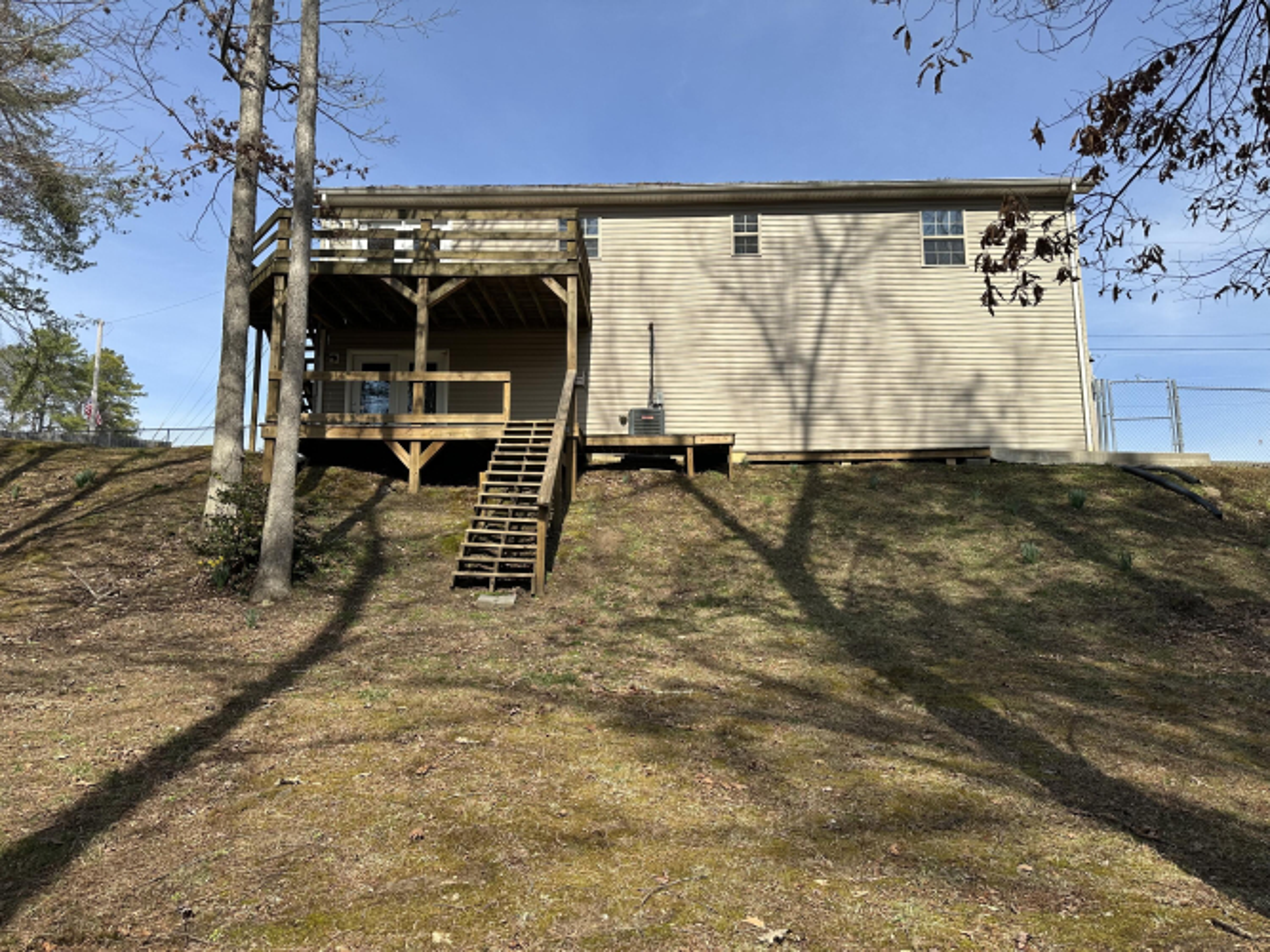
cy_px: 476
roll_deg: +0.2
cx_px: 635
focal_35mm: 24
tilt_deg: +9.3
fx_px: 880
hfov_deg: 71.6
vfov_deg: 56.8
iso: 80
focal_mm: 6.86
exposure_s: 1/3155
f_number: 1.78
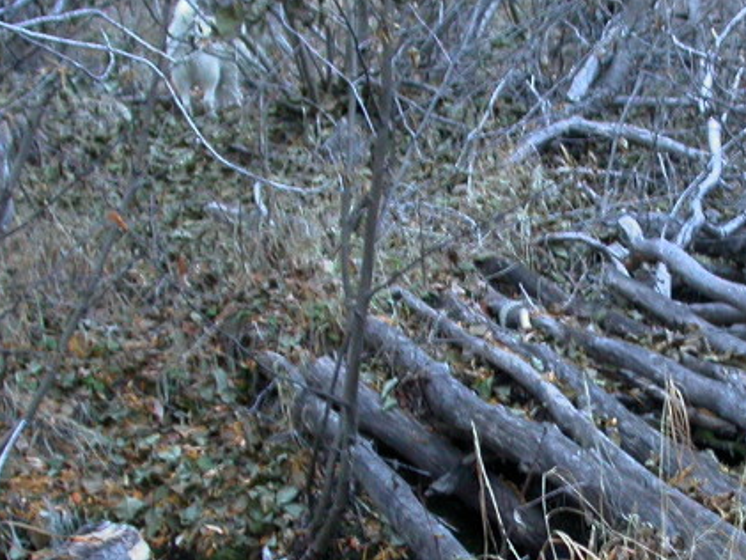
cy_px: 431
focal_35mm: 84
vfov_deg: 17.5
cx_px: 601
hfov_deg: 22.9
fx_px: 1811
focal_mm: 7.85
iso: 260
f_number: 2.6
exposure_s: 1/4.2
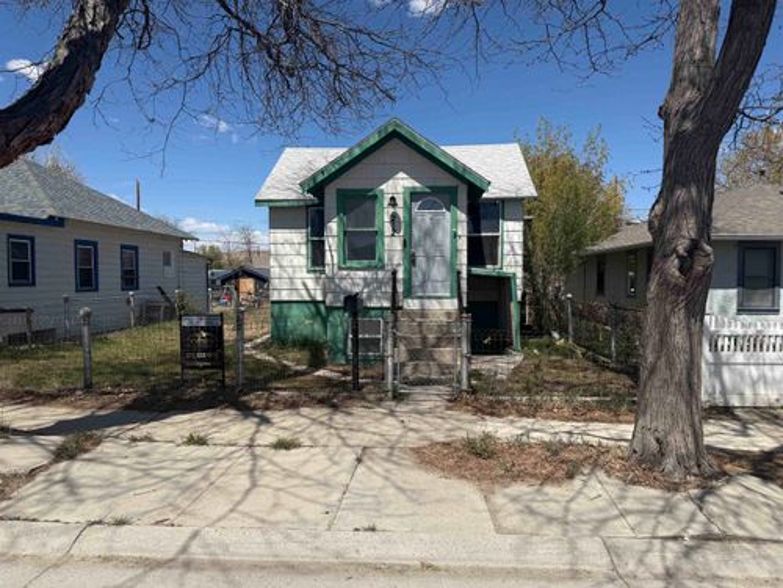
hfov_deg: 71.6
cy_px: 294
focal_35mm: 24
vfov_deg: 56.8
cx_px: 392
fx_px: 543
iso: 80
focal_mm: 6.76
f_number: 1.78
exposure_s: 1/5714
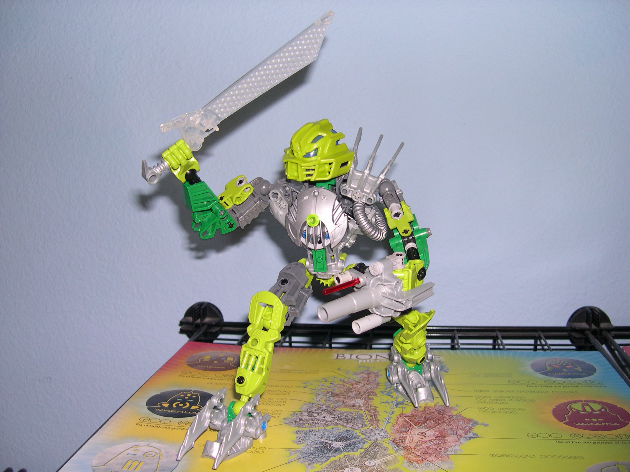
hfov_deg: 49.0
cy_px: 236
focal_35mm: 38
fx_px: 692
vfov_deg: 37.7
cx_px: 315
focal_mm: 8
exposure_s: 1/60
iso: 100
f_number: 2.8
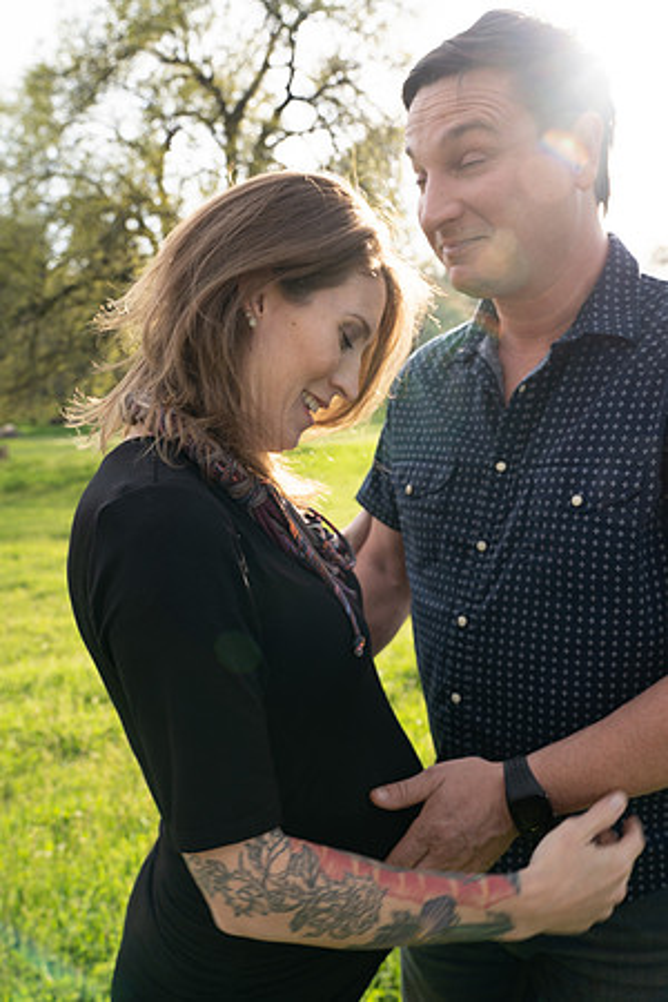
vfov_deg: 60.3
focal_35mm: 31
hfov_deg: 42.3
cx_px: 334
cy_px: 501
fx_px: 863
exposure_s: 1/125
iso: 100
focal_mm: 31
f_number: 6.3
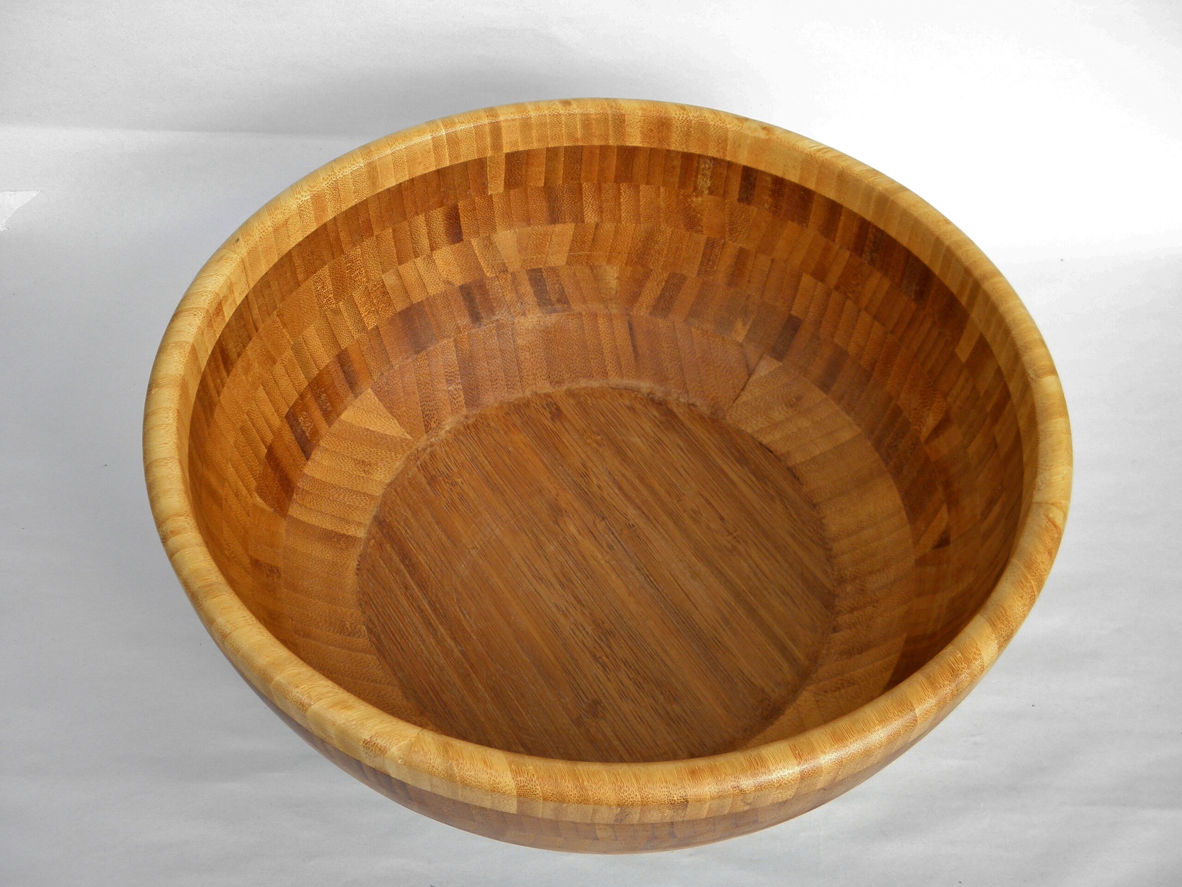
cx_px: 591
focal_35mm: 41
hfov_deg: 45.8
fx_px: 1400
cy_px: 444
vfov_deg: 35.1
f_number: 3.8
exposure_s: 1/125
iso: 100
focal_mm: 7.5
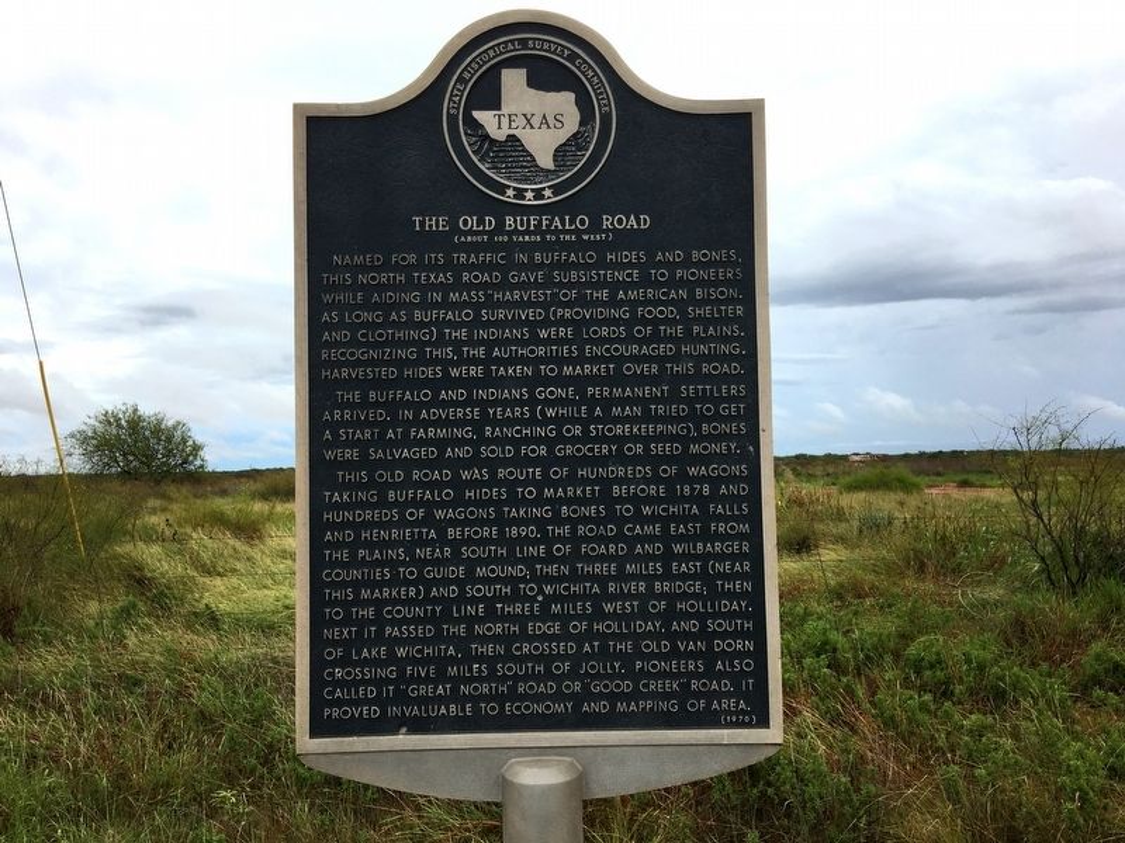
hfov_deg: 61.7
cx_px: 562
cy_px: 422
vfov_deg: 48.2
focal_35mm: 29
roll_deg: +0.7
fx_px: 942
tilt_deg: +3.2
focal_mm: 4.2
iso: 25
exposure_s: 1/596
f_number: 2.2
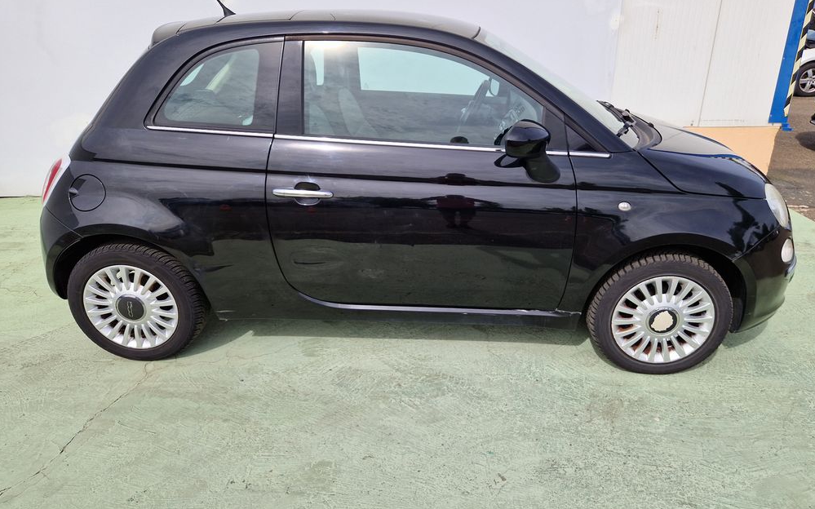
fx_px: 555
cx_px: 415
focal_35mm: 25
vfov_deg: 49.3
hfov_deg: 72.5
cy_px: 256
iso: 50
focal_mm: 5.4
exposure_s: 1/1800
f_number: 1.8
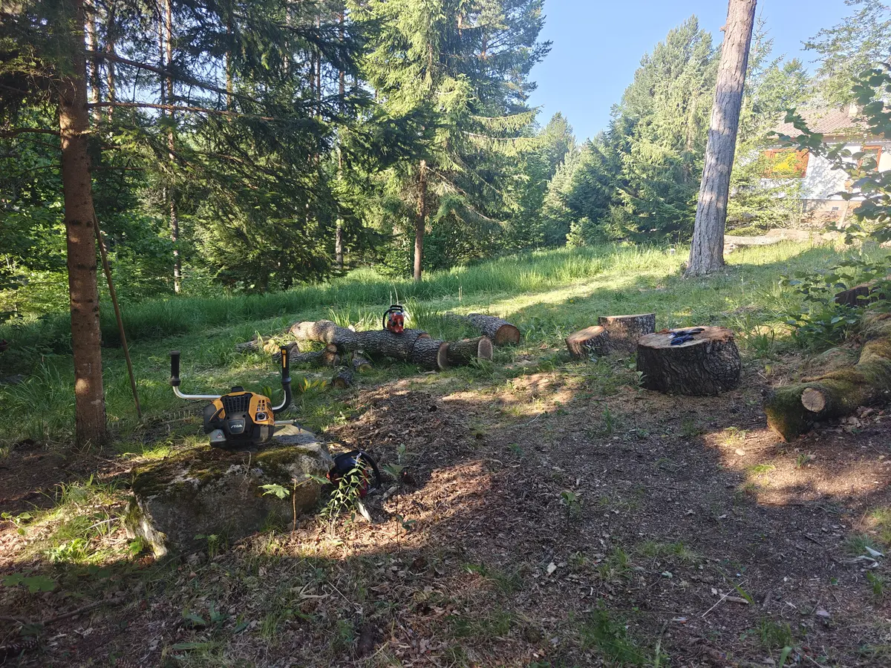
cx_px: 446
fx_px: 592
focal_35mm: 23
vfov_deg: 58.9
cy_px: 334
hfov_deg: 73.9
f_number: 1.6
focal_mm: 6.06
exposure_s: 1/141
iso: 50
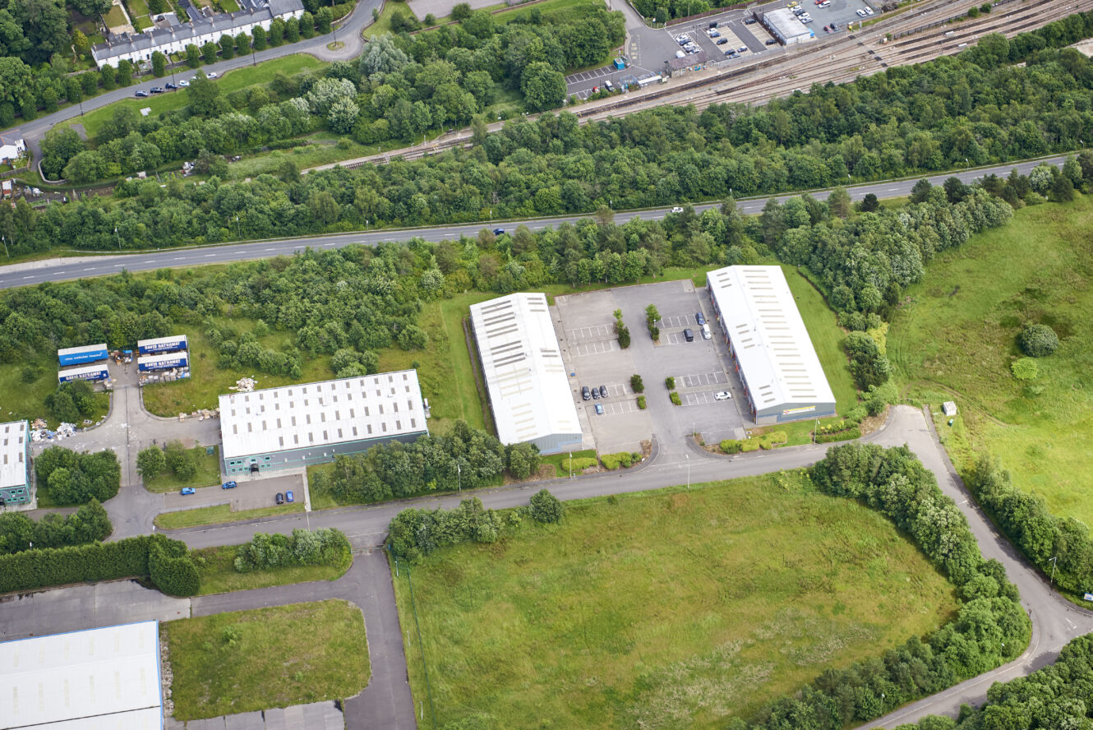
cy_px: 365
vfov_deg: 19.5
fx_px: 2126
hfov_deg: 28.8
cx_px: 546
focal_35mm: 70
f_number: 4
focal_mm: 70
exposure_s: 1/1250
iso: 250
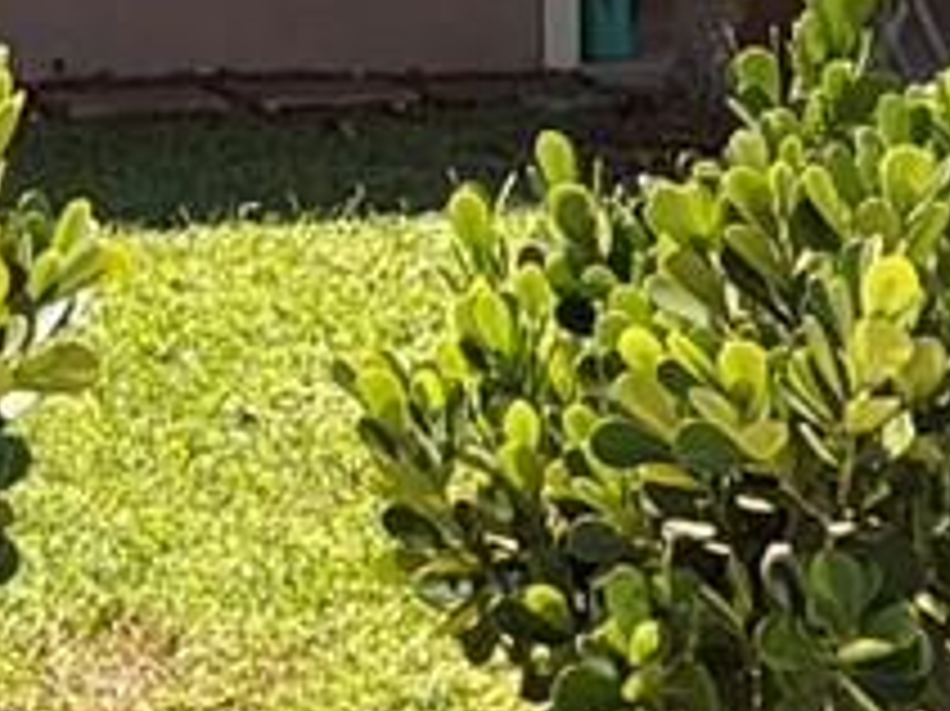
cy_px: -626
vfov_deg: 7.9
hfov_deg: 10.7
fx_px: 4992
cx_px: -171
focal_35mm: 182
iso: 80
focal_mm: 6.76
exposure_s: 1/3279
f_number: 1.78
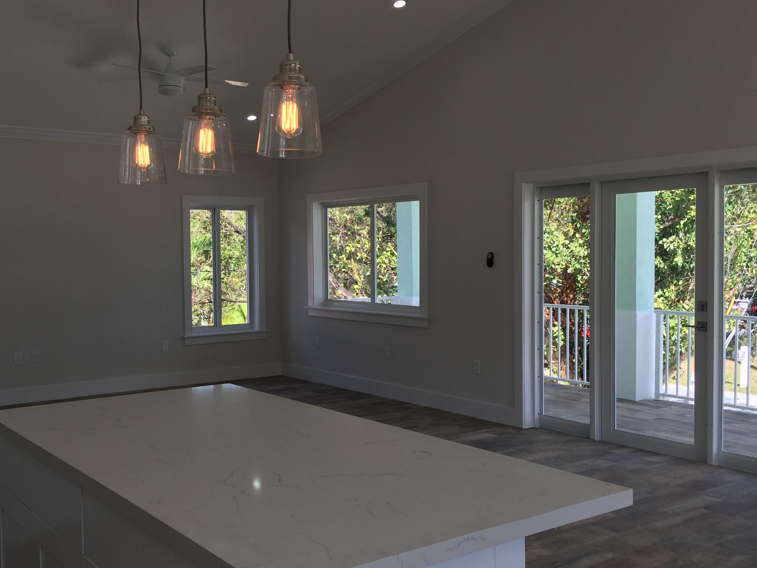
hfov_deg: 49.9
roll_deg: -0.7
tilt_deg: -2.5
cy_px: 310
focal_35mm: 37
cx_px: 309
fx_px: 809
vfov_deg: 38.6
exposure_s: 1/238
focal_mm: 4.15
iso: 32
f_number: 2.2
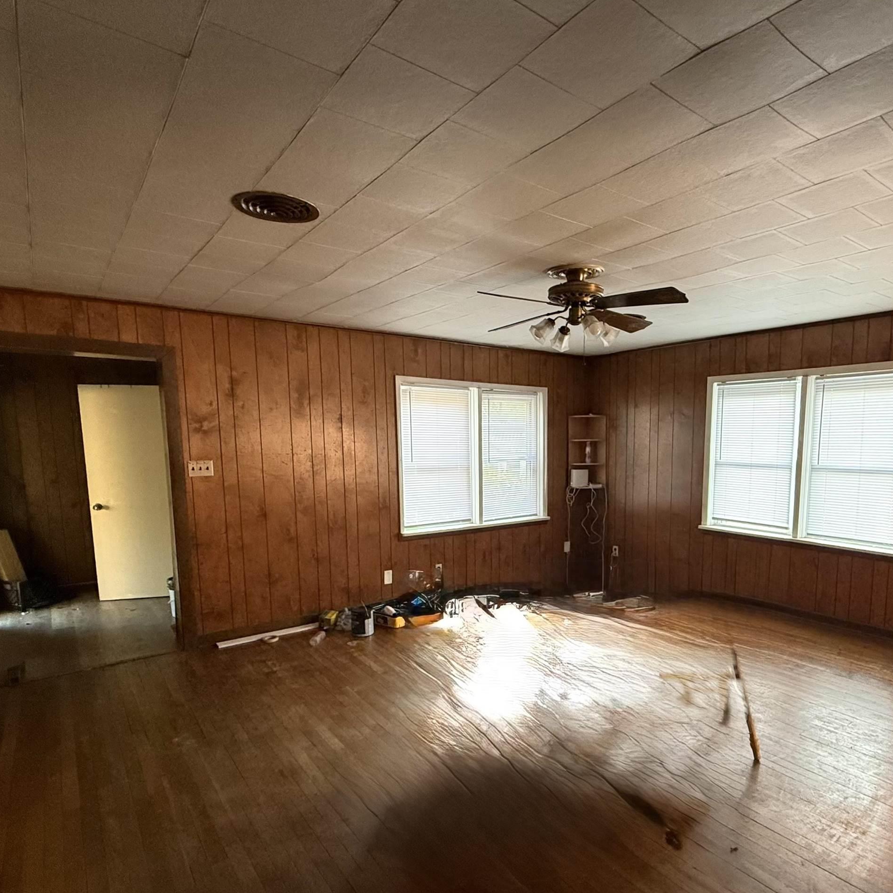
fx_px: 584
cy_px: 513
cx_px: 523
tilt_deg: -6.6
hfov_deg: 74.2
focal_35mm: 20
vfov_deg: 74.4
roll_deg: +0.0
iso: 320
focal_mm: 2.22
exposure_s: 1/80
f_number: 2.2
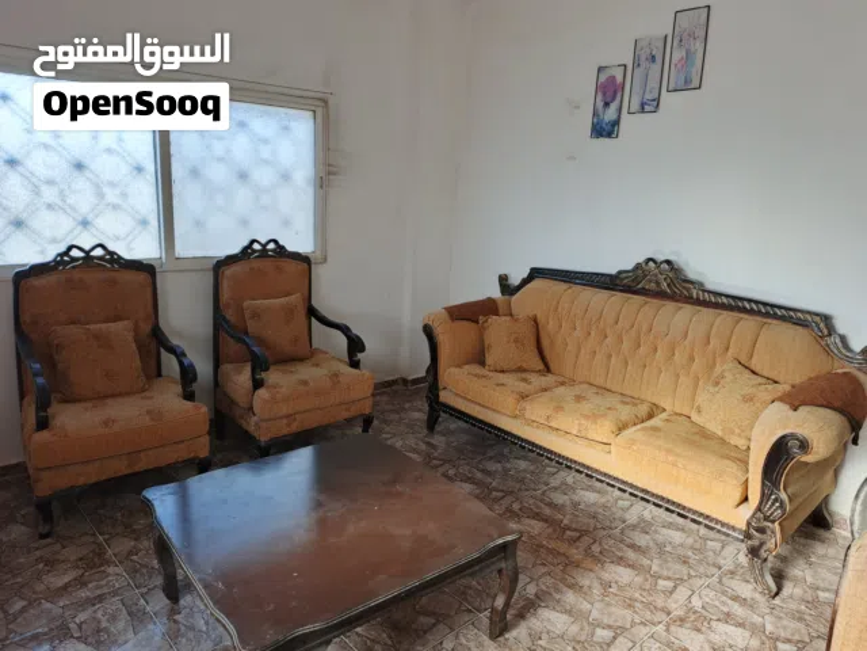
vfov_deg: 58.9
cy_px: 326
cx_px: 434
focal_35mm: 23
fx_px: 576
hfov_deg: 73.9
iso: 596
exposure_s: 1/66.7
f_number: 1.8
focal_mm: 5.89
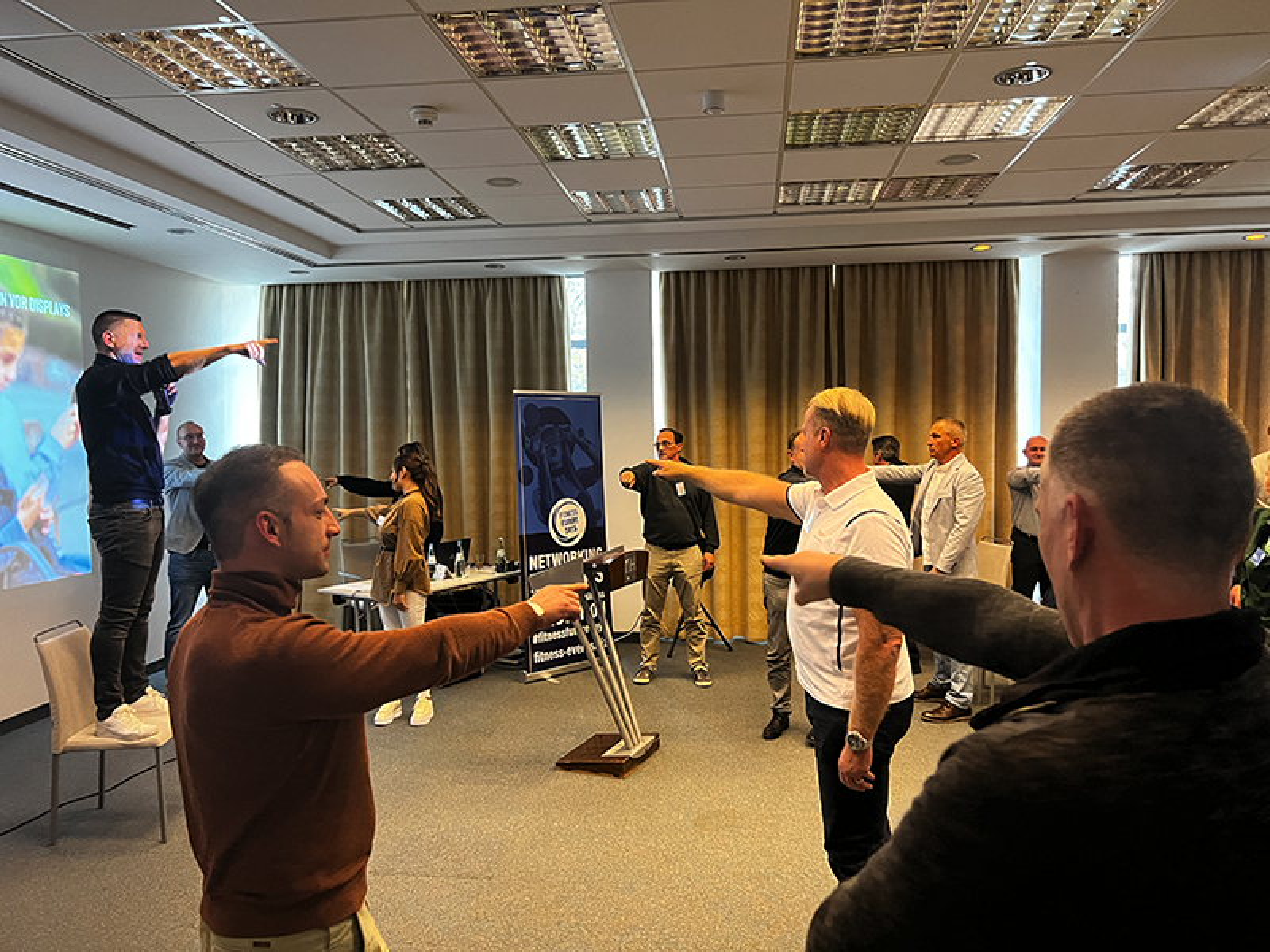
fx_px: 954
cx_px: 635
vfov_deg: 53.1
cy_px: 476
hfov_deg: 67.3
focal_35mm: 26
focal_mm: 5.7
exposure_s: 1/33
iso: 500
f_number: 1.5
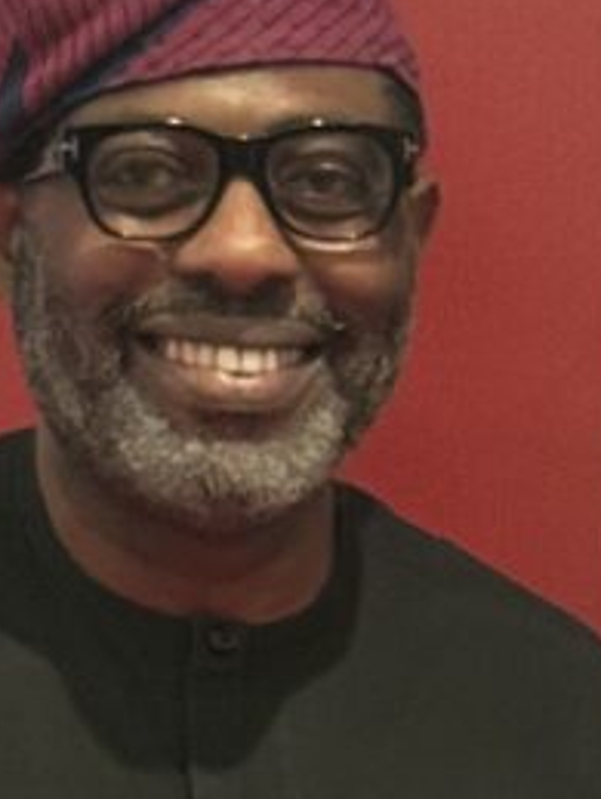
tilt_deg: -1.4
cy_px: 774
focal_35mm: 296
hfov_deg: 5.0
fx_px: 6835
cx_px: 1110
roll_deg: -1.2
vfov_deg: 6.7
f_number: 1.78
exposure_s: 1/40
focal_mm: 6.76
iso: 500
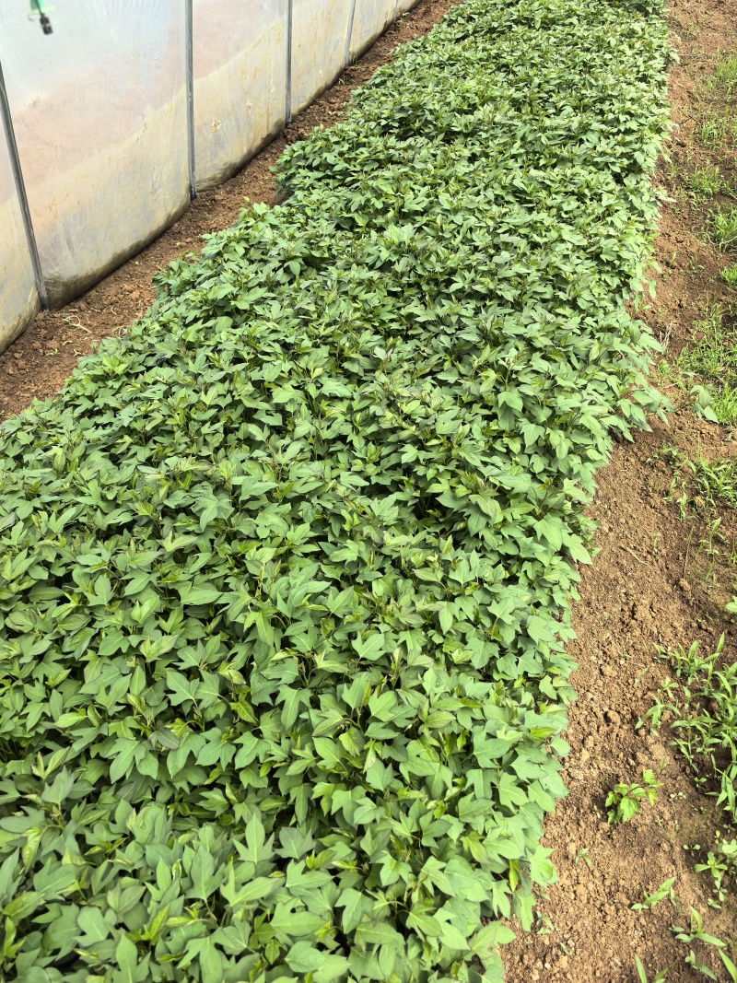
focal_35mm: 27
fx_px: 767
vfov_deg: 65.3
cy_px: 492
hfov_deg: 51.3
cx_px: 368
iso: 400
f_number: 2
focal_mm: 6.98
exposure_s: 1/4132
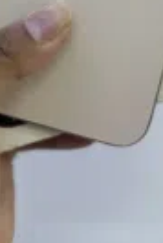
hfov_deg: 18.2
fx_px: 508
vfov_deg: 24.1
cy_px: -62
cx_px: 53
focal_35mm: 75
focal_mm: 6.86
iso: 125
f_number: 1.78
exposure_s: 1/121
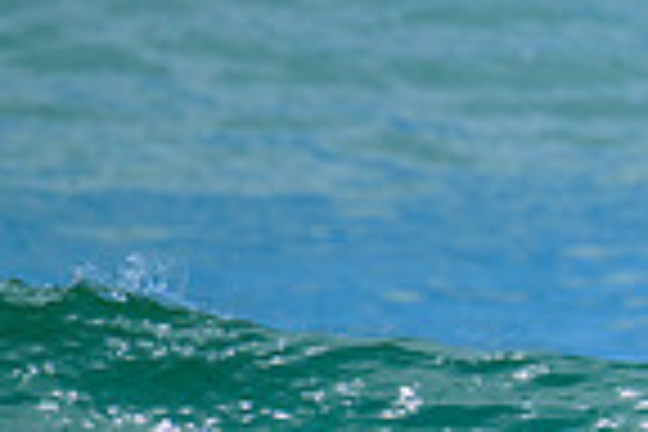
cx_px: 1292
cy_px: 362
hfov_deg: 1.1
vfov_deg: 0.7
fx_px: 34161
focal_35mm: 1898
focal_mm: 470
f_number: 7.6
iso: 400
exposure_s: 1/2000
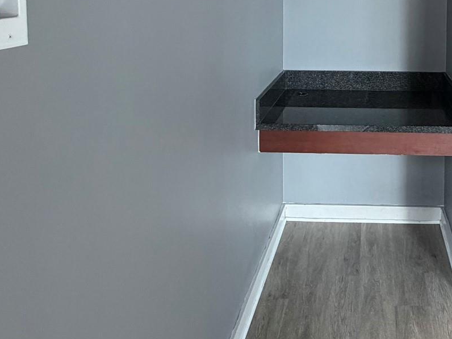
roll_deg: +0.6
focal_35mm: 36
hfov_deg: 48.5
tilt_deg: -1.6
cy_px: 1
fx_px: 470
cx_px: 362
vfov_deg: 35.8
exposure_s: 1/60
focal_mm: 2.22
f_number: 2.2
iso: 320
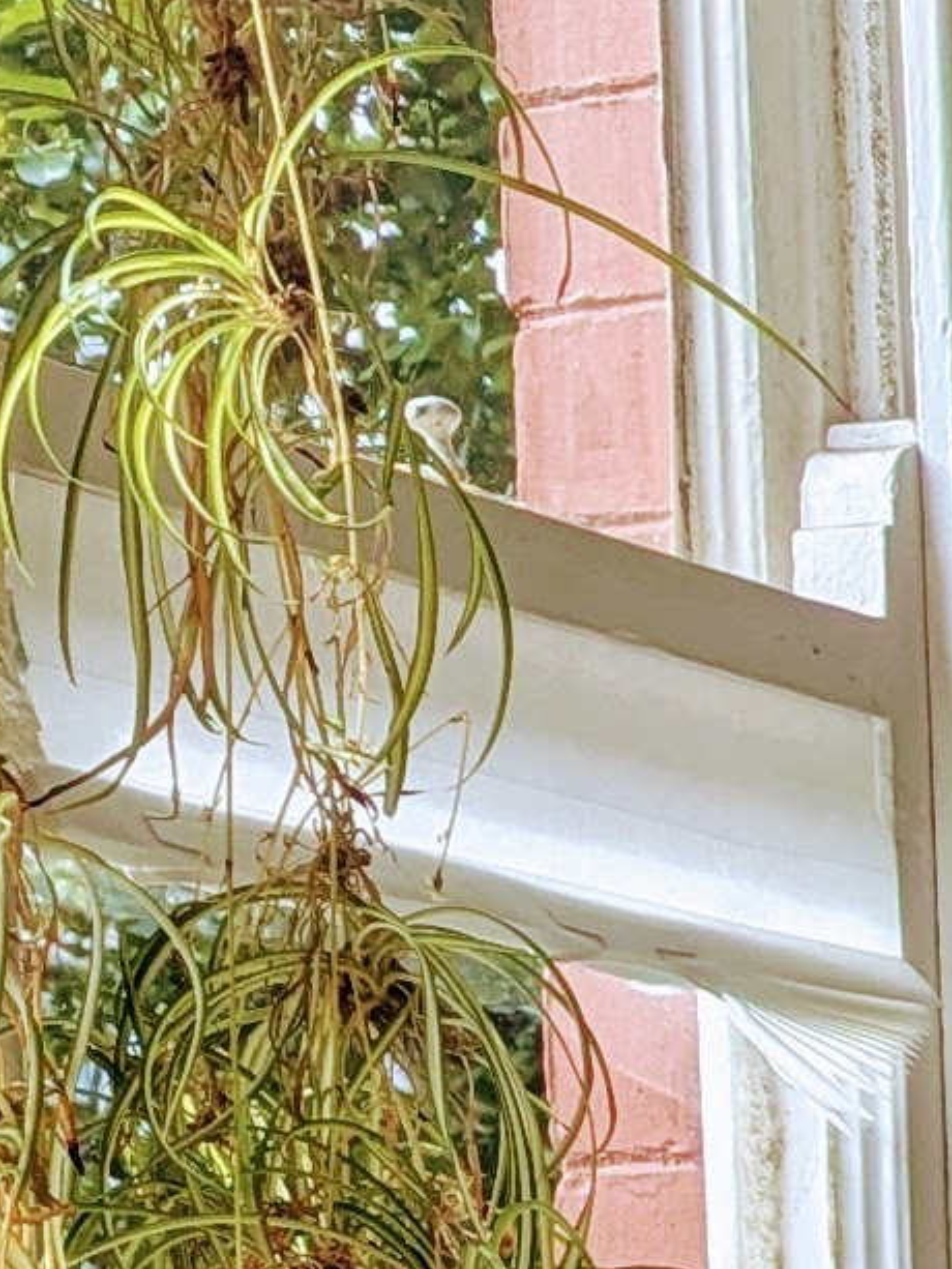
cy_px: 2648
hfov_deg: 7.5
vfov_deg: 11.1
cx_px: 3330
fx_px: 5865
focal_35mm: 160
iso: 43
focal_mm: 6.81
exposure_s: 1/542
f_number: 1.85
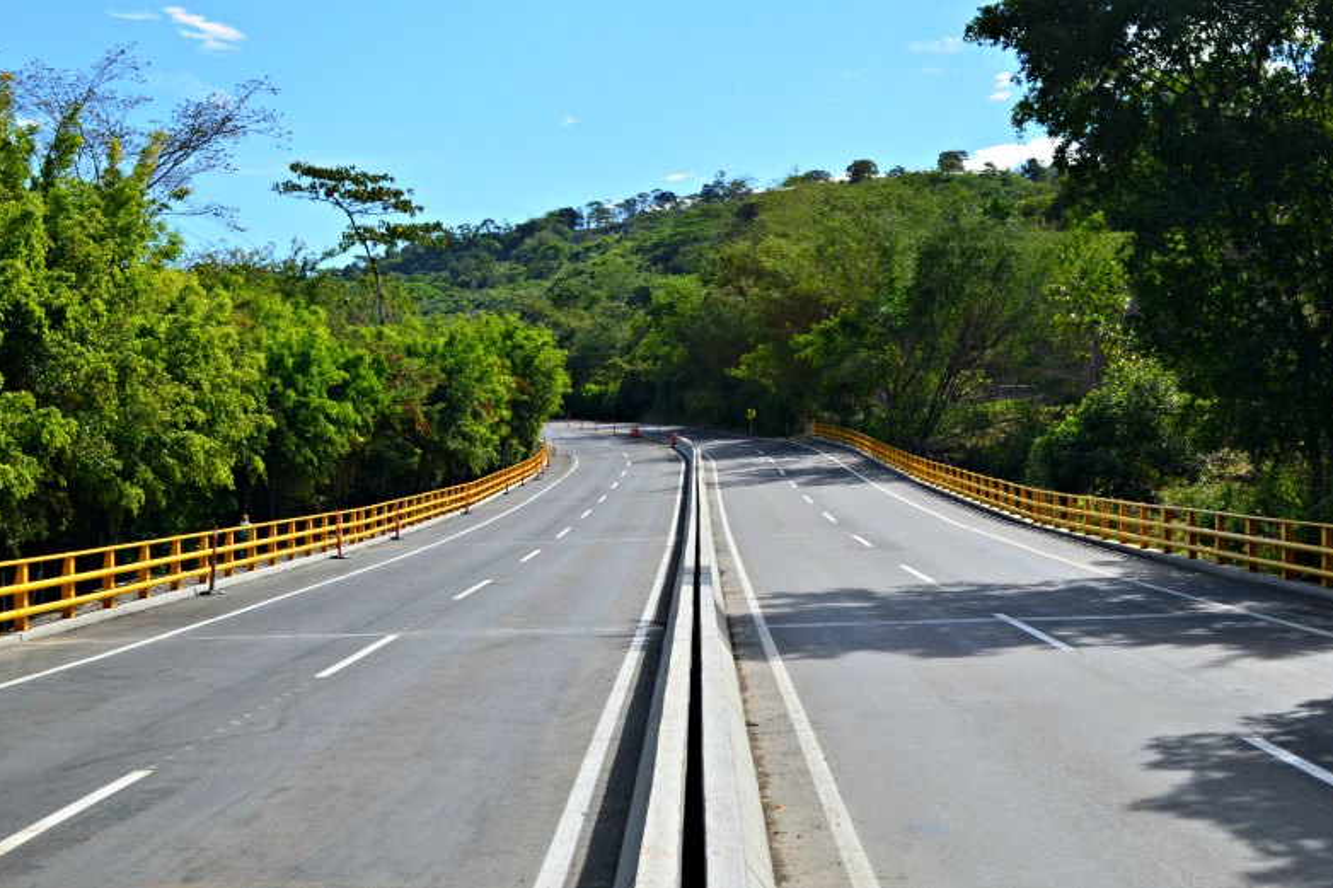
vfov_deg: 27.5
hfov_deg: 40.4
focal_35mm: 49
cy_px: 438
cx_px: 677
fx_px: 1814
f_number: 10
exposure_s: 1/250
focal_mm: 32
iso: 220
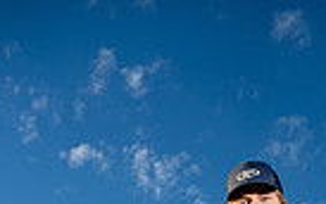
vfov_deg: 14.1
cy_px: 477
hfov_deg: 30.0
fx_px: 596
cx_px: 255
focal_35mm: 67
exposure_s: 1/1250
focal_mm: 20
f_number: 4
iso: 100
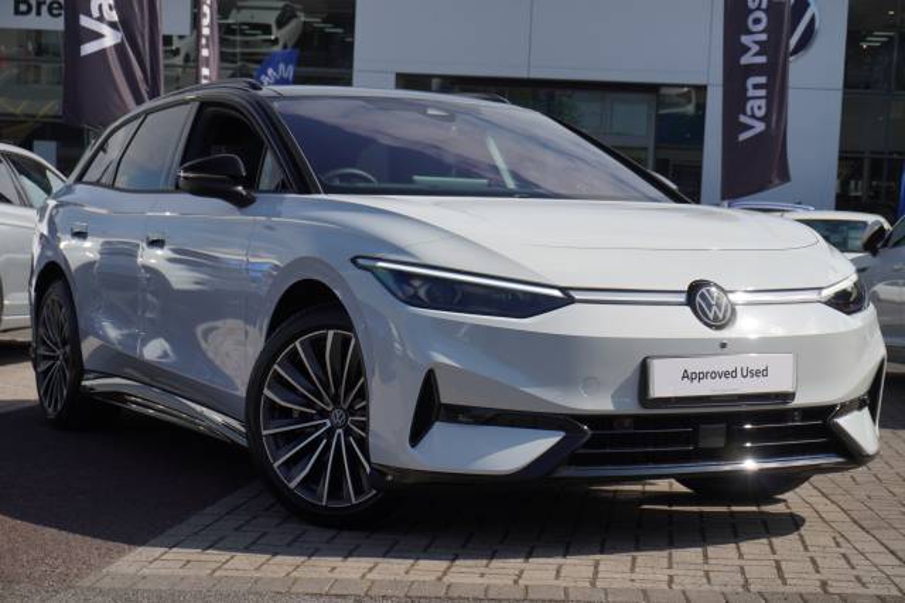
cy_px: 302
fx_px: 1771
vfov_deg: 19.3
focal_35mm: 70
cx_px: 452
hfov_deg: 28.7
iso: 200
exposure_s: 1/1000
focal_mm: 47
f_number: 5.6
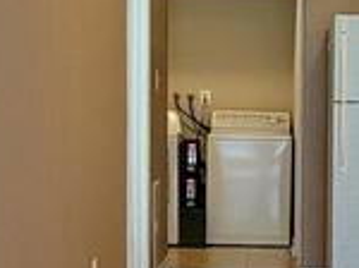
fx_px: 922
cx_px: 273
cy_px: 203
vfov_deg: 16.5
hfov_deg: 21.8
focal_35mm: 89
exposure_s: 1/60
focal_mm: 2.2
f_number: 2.2
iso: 400
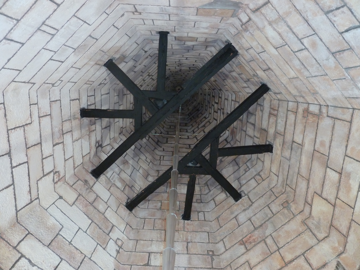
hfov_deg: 69.4
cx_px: 180
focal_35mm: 25
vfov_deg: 54.9
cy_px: 135
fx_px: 260
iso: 200
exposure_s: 1/30
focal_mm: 4.1
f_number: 3.3
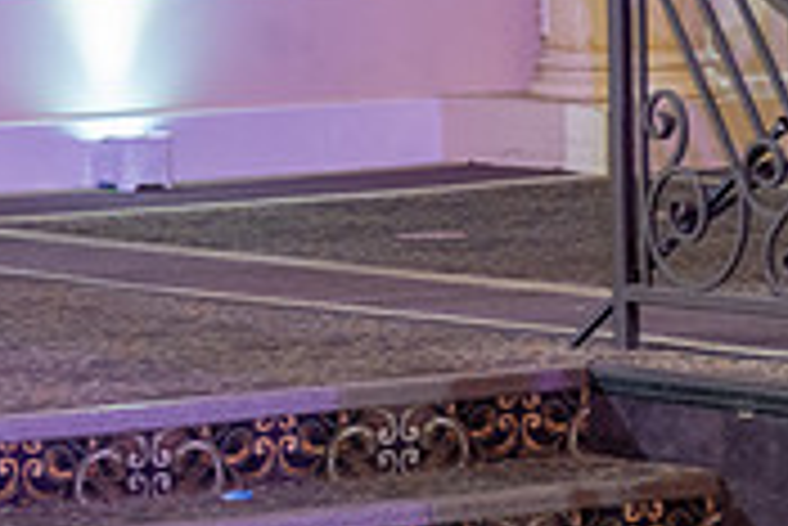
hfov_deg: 6.4
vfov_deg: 4.3
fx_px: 7010
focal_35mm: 320
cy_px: 21
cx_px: -387
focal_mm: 70
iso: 800
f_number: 4
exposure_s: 1/80
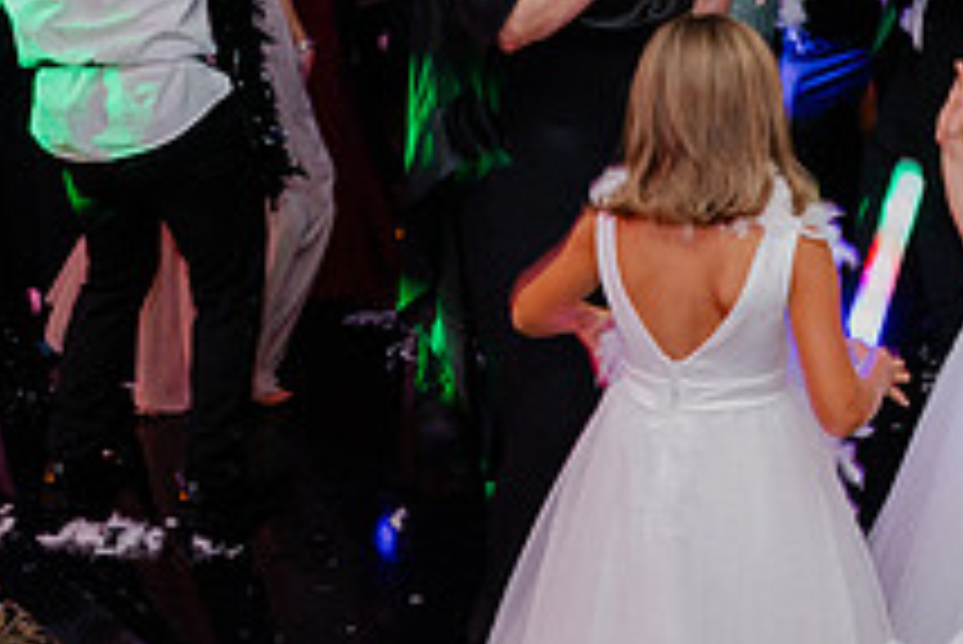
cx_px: 819
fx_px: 1740
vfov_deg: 21.0
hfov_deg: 29.9
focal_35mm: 65
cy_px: 331
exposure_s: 1/40
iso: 2000
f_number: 3.2
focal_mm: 24
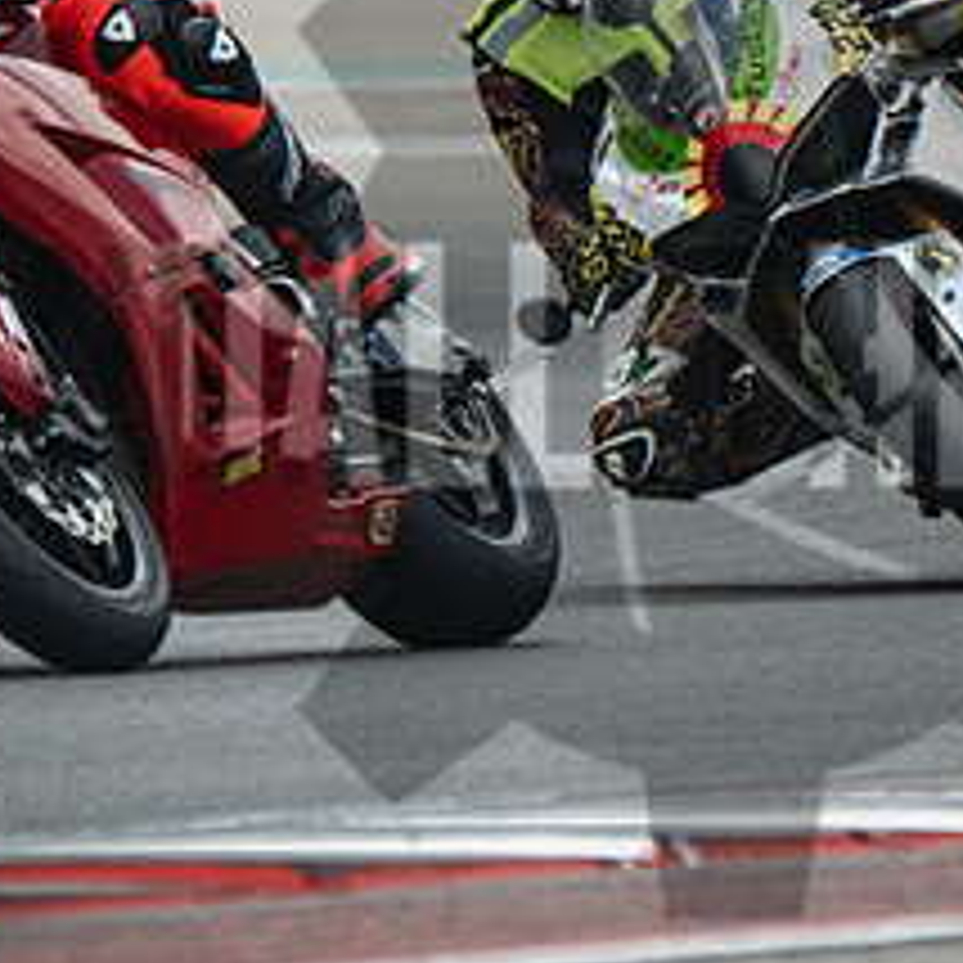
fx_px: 43434
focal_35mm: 1380
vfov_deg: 1.3
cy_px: 371
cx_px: 734
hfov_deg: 1.3
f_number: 5.6
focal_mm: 400
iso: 1600
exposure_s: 1/1600
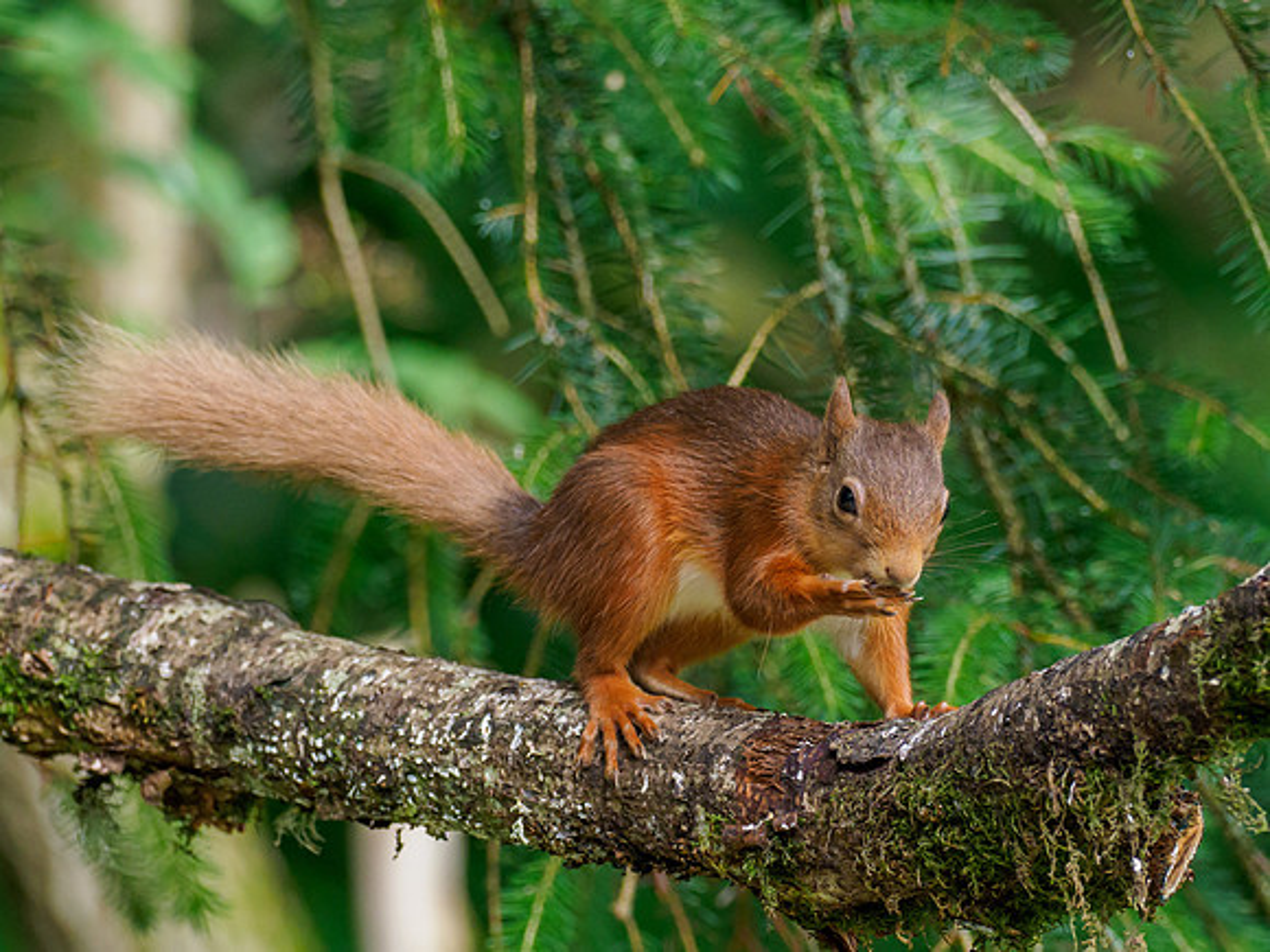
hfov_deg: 2.3
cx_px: 773
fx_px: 31231
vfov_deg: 1.7
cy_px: 561
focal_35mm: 851
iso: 1000
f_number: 4
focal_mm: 300
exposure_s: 1/640
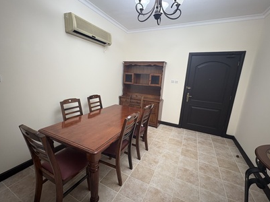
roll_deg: -3.2
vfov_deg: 78.1
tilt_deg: -12.8
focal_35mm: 16
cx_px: 131
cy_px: 103
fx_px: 125
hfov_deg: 94.5
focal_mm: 2.22
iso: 200
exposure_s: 1/50
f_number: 2.2
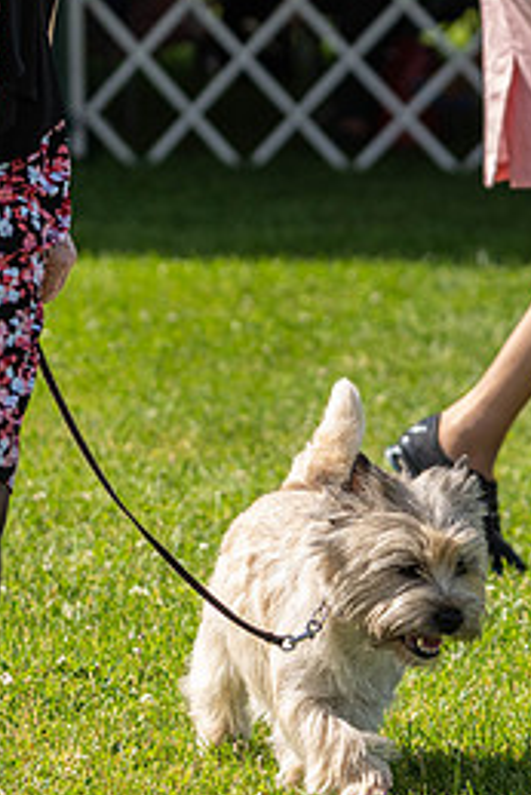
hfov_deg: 4.0
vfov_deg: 6.0
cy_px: 269
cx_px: 407
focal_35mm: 342
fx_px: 7556
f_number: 4
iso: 500
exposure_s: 1/2000
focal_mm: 116
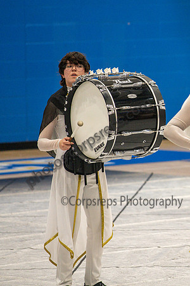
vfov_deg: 5.7
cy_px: 113
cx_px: 219
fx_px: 2876
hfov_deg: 3.8
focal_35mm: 363
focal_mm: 200
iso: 2800
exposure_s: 1/500
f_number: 4
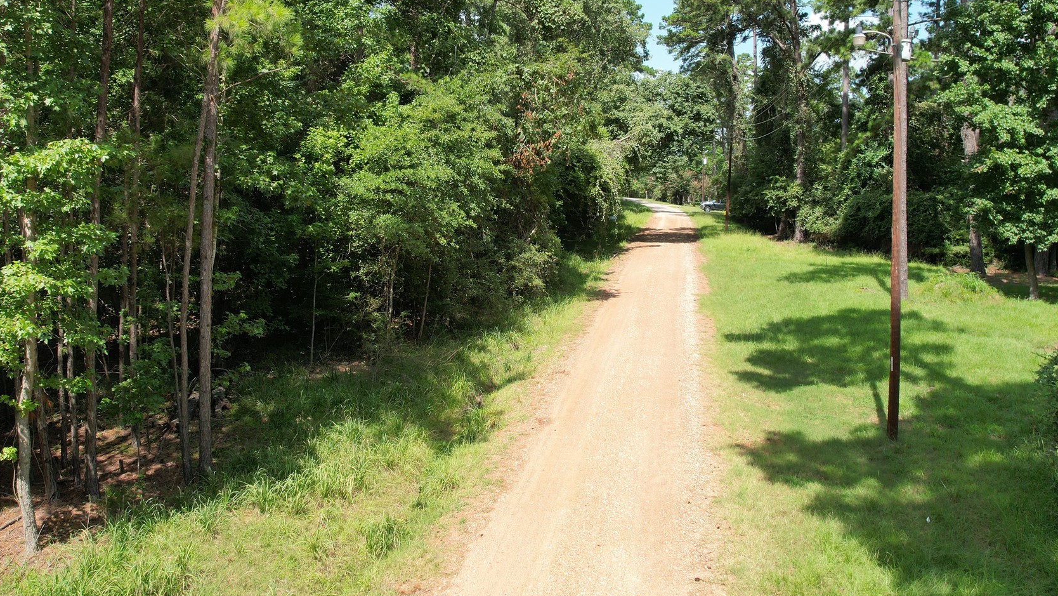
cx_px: 478
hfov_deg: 64.2
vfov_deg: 38.5
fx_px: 842
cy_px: 199
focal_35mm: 30
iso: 100
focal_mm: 8.38
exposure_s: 1/1000
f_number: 2.8
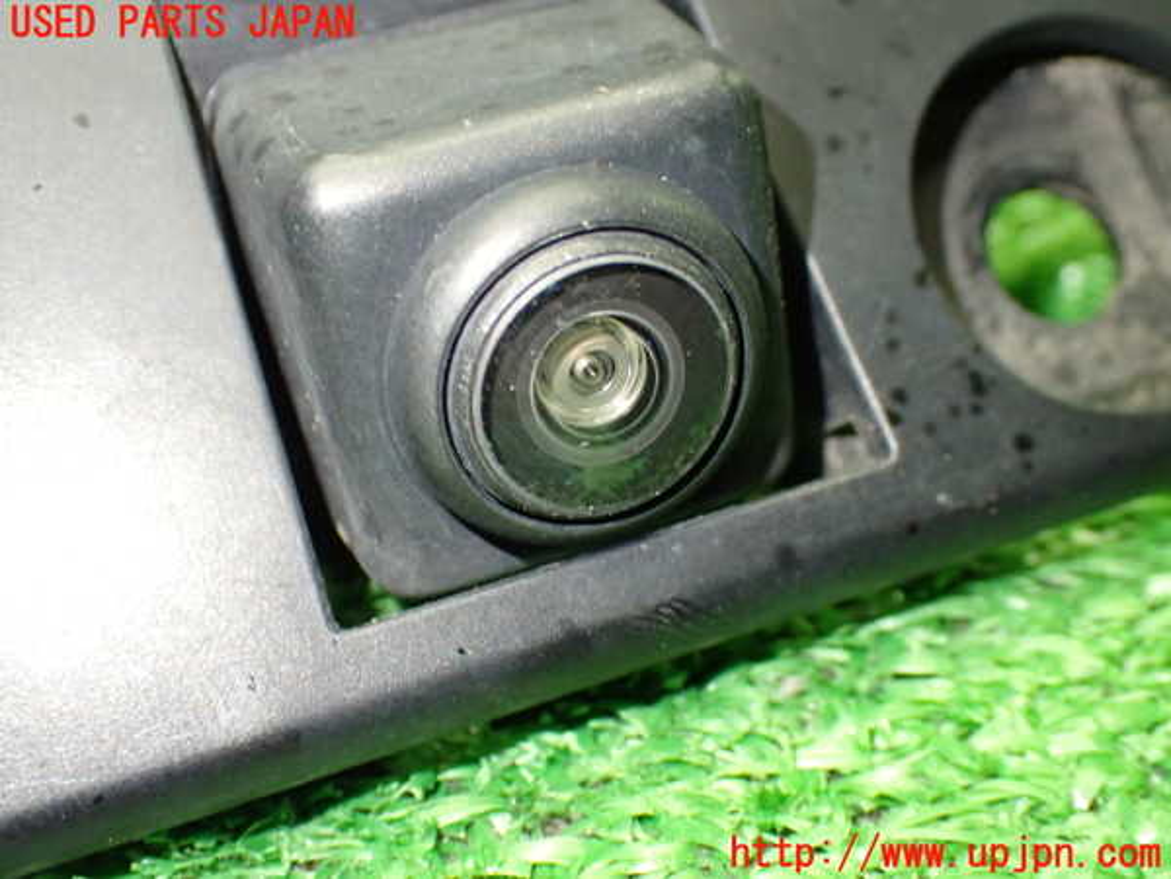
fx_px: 1590
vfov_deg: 30.9
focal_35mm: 47
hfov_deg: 40.4
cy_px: 440
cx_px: 586
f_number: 3.1
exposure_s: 1/50
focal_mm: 8.4
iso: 800
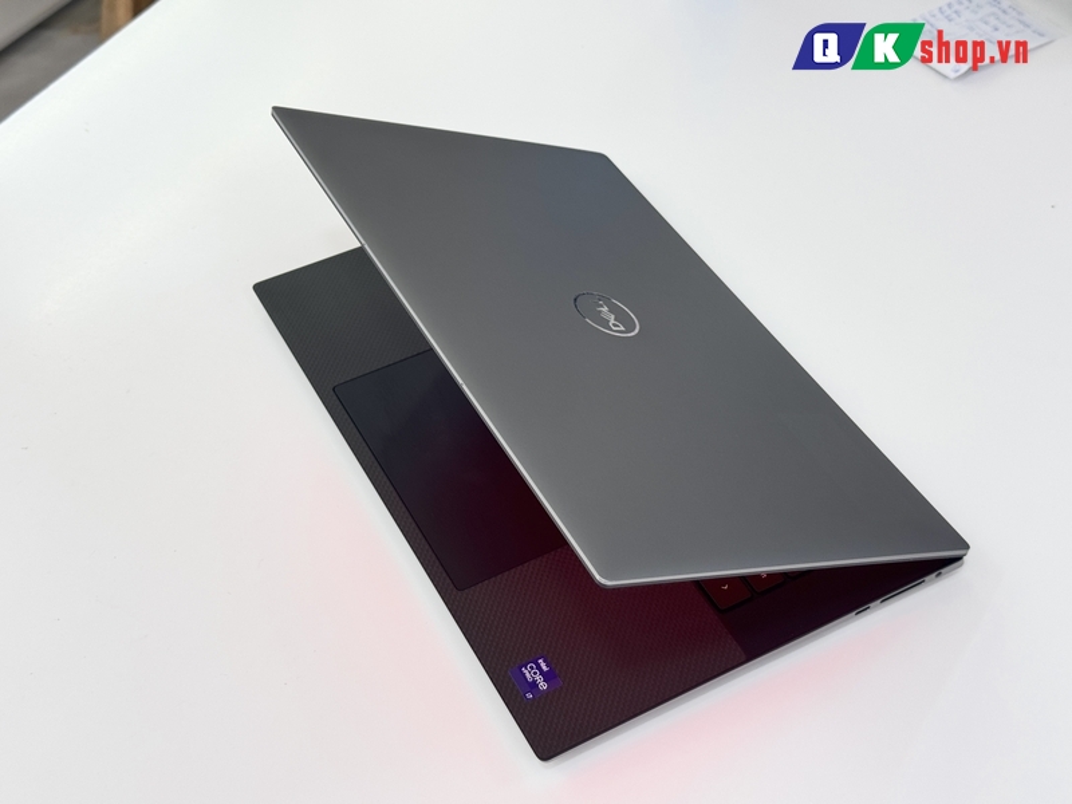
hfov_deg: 39.7
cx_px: 536
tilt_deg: -47.8
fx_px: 1486
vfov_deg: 30.3
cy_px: 402
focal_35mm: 48
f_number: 1.78
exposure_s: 1/135
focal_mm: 6.76
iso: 80
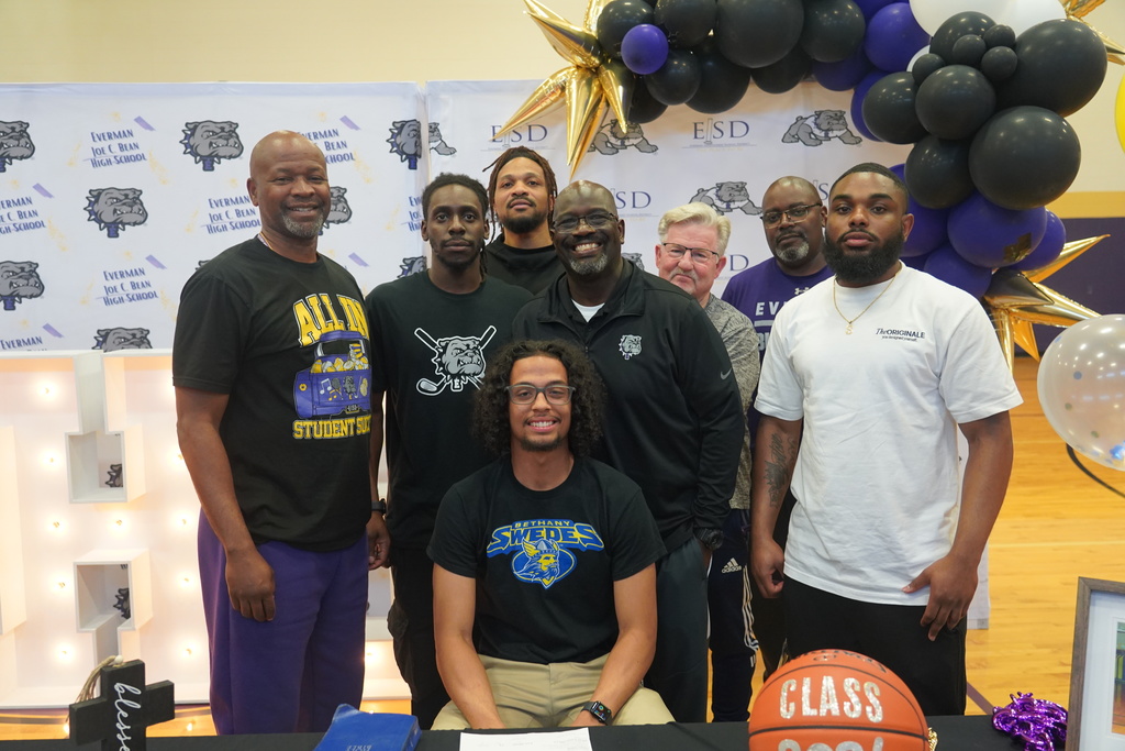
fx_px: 938
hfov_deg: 61.9
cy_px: 376
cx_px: 562
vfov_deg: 43.6
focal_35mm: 30
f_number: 4
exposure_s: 1/160
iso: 3200
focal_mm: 30
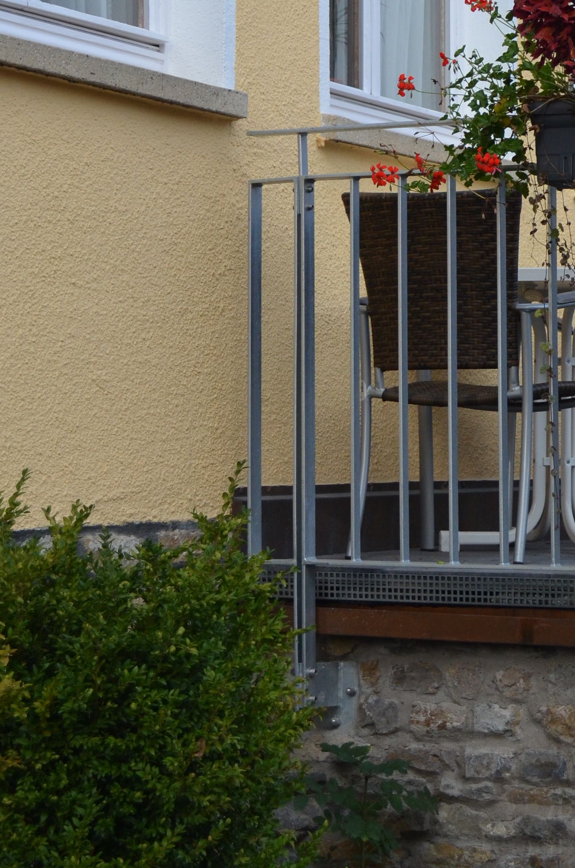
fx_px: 2598
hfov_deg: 12.6
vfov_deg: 18.9
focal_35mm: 108
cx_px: 432
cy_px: 260
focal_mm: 32
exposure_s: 1/1000
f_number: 4.8
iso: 560
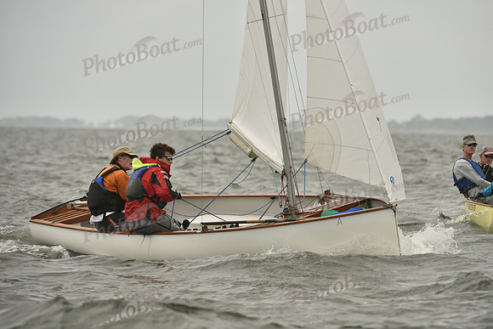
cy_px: 164
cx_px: 246
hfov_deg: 6.2
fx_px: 4520
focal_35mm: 330
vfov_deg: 4.2
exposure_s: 1/1250
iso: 320
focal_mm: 330
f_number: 6.3
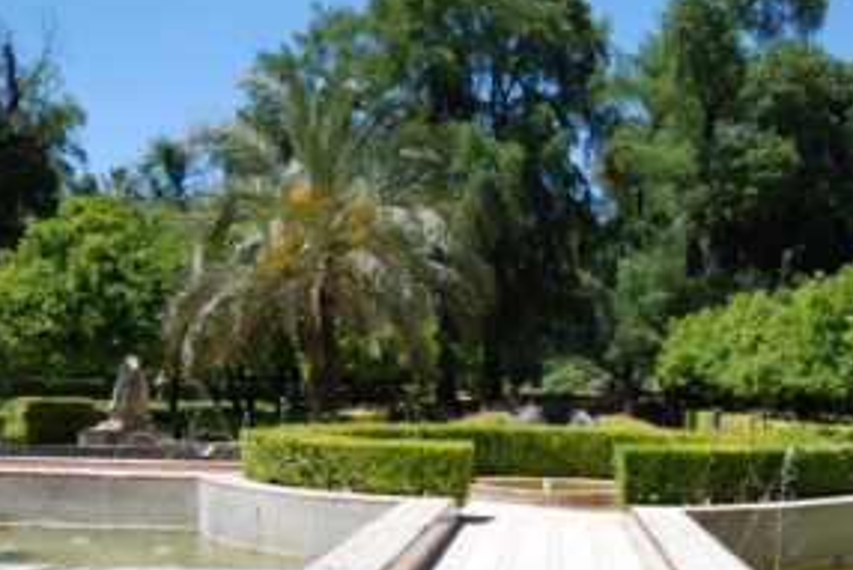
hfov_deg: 39.4
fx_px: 1182
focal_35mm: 50
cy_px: 482
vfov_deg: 26.4
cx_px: 525
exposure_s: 1/200
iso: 100
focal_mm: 19
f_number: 7.1
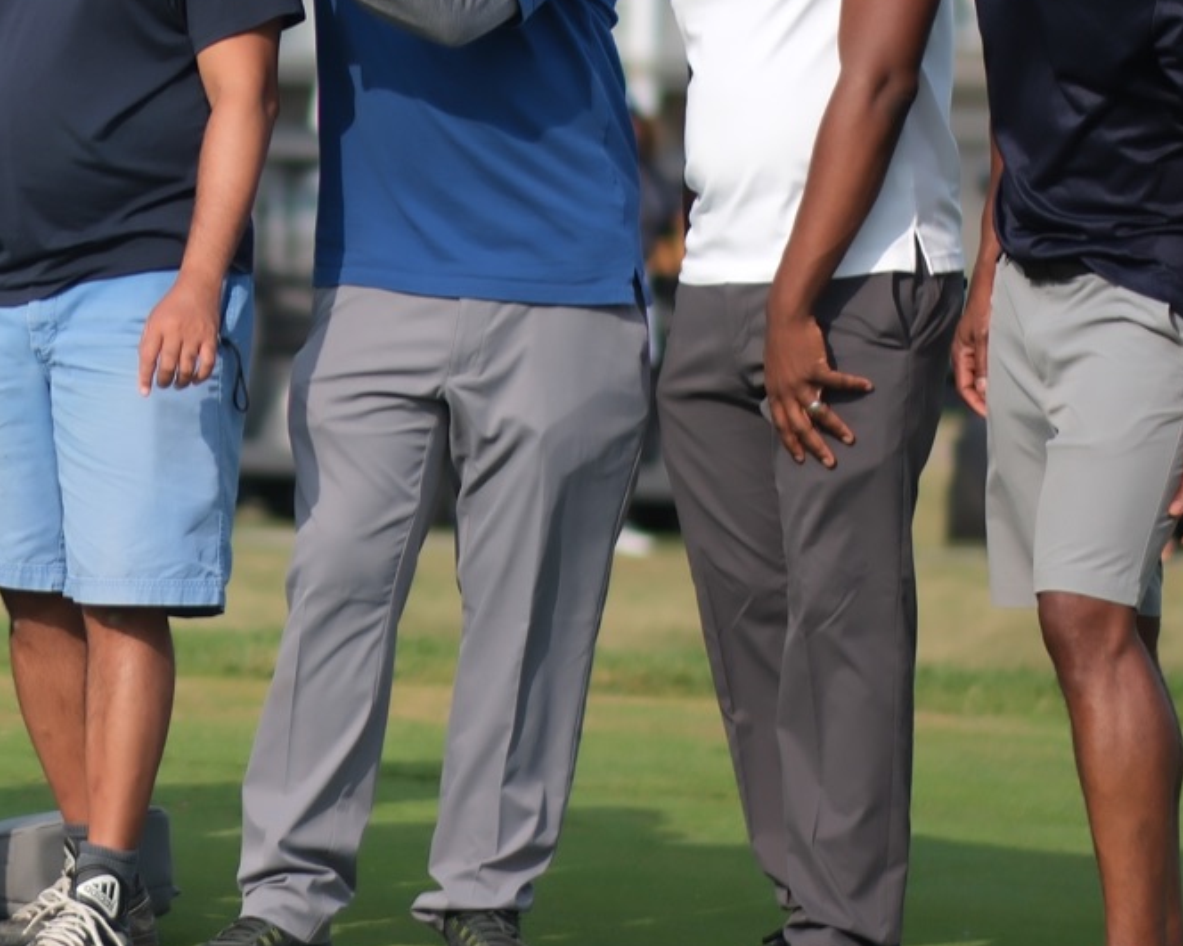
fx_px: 6651
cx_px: -178
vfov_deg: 8.1
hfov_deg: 10.0
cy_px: 153
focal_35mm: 190
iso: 125
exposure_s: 1/8000
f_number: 1.2
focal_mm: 56
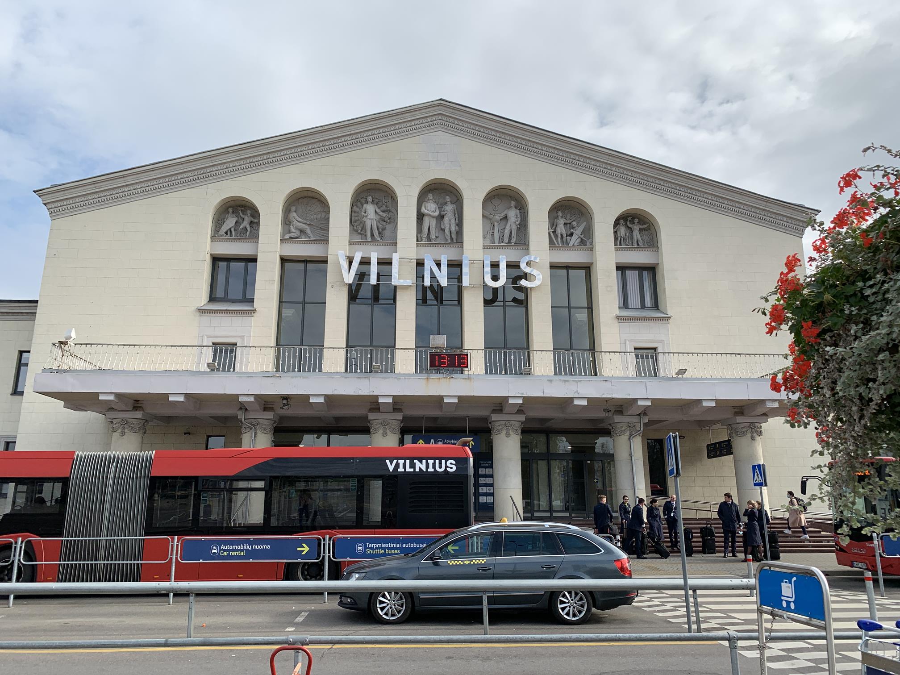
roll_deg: +1.1
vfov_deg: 53.1
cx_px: 450
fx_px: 676
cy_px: 338
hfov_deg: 67.3
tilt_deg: +13.8
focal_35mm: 26
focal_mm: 4.25
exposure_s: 1/1812
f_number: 1.8
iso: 25
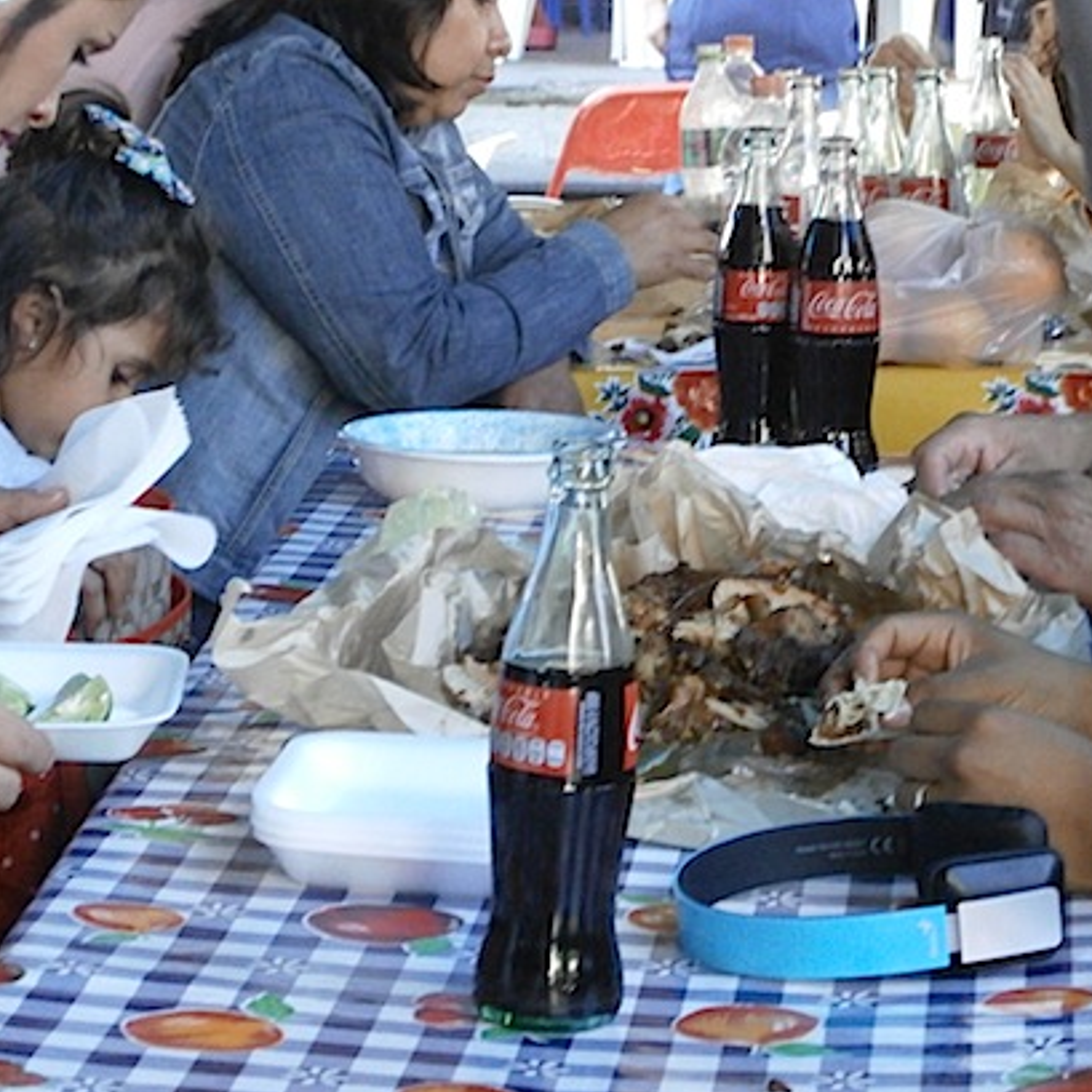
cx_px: 670
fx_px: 4711
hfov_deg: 13.2
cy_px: 549
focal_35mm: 132
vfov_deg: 13.2
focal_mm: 19.6
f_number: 5.8
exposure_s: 1/40
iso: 800
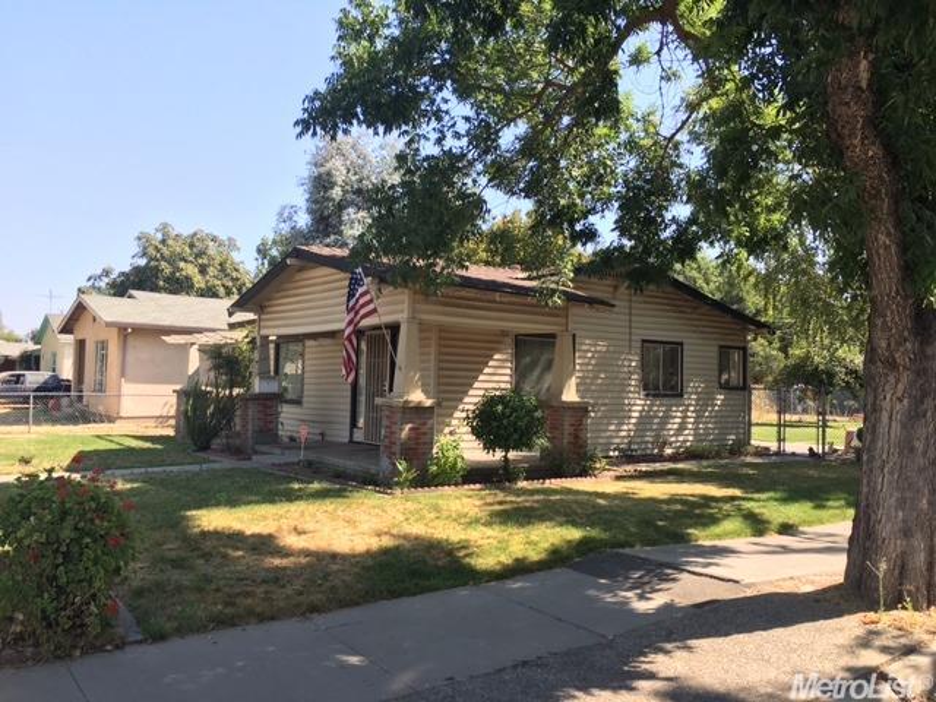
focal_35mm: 29
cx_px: 468
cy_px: 351
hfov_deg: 61.7
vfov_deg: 48.2
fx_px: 784
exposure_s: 1/390
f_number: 2.2
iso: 25
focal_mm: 4.15
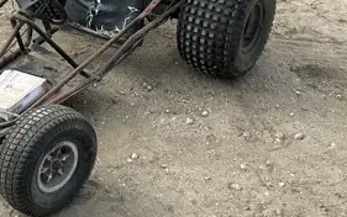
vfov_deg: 18.4
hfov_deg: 29.0
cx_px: 94
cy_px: 39
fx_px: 662
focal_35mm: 70
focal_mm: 3
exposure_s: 1/804
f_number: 1.8
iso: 25
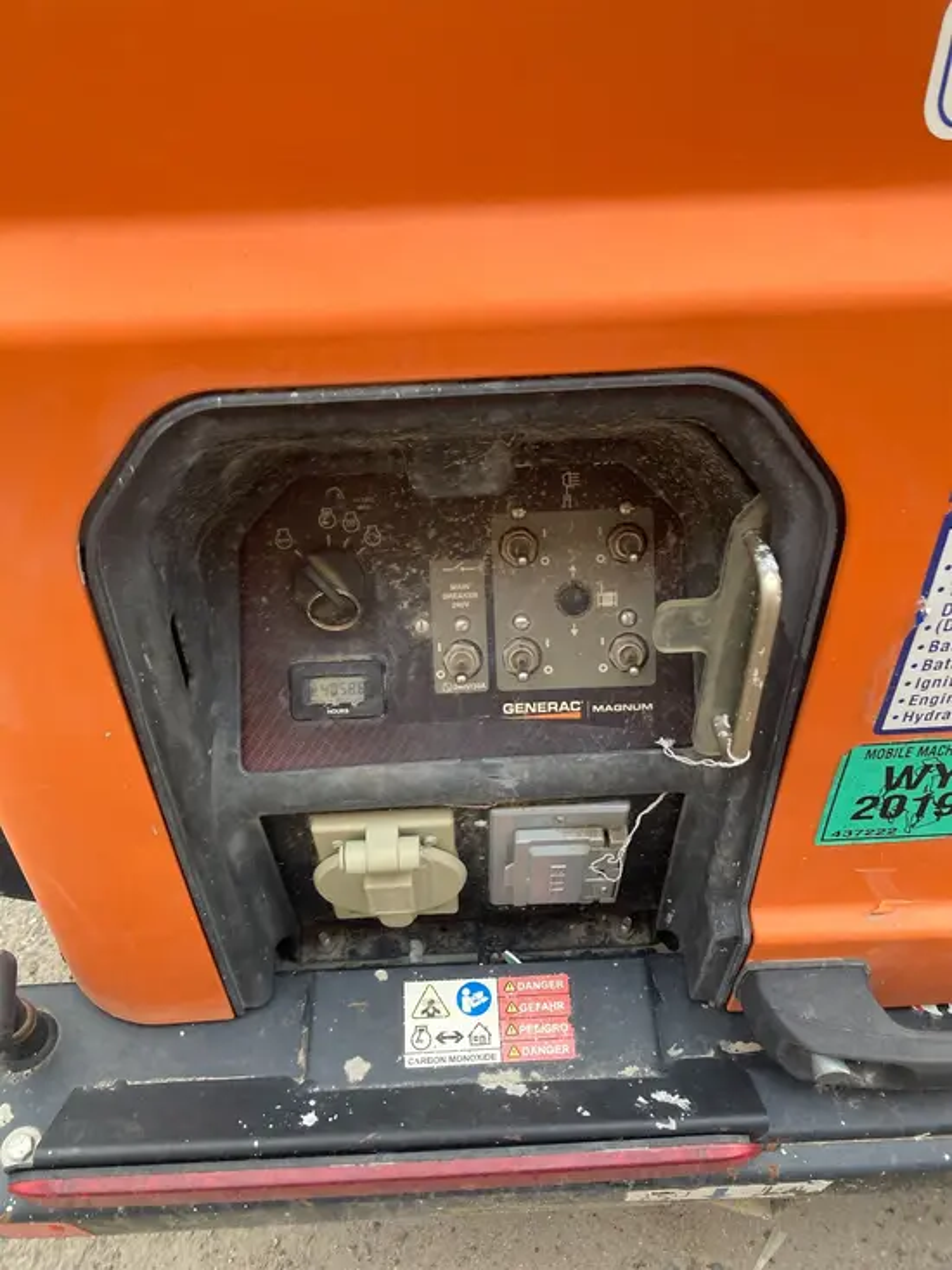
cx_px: 476
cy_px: 635
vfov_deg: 63.4
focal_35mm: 28
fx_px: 1026
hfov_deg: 49.8
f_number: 1.8
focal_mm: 3.99
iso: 100
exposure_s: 1/60
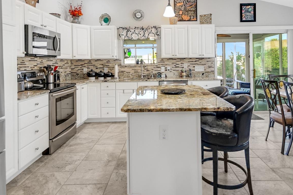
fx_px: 171
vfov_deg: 58.4
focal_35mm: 21
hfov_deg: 80.8
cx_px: 167
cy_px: 67
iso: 200
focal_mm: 10
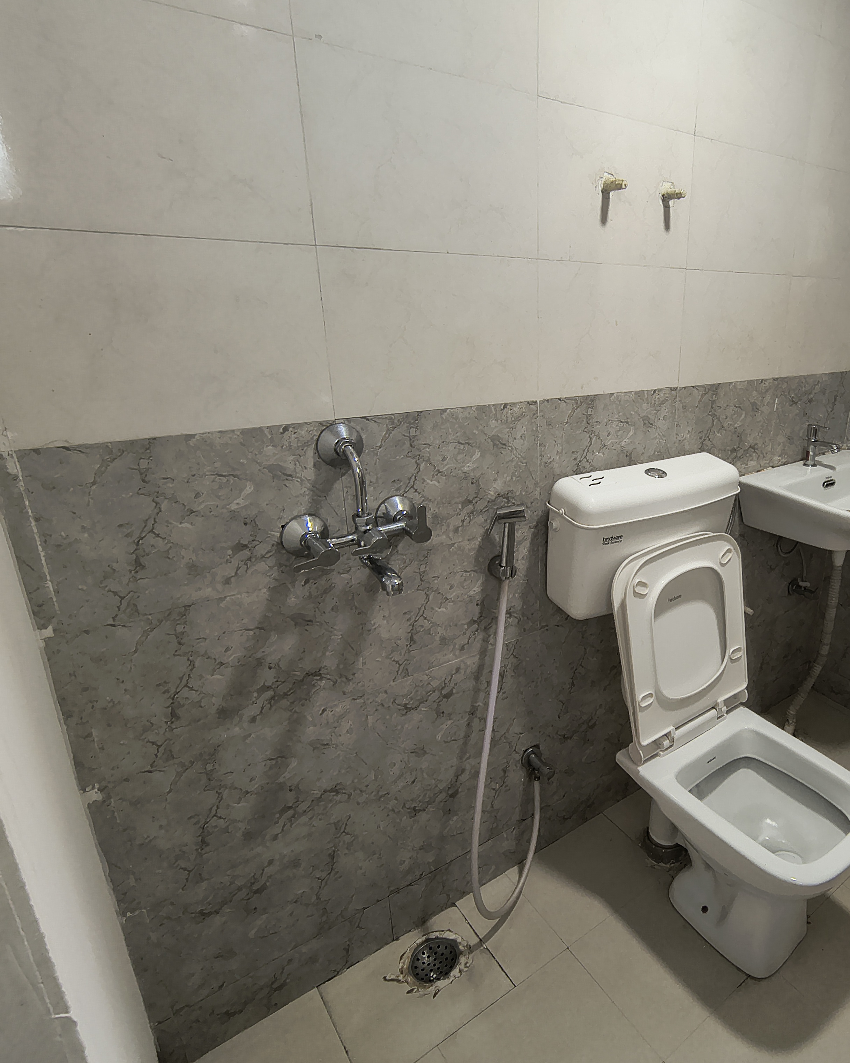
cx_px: 648
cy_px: 524
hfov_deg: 74.0
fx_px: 503
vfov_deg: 93.1
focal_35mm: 16
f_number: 2.2
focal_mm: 2.13
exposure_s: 1/50
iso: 247
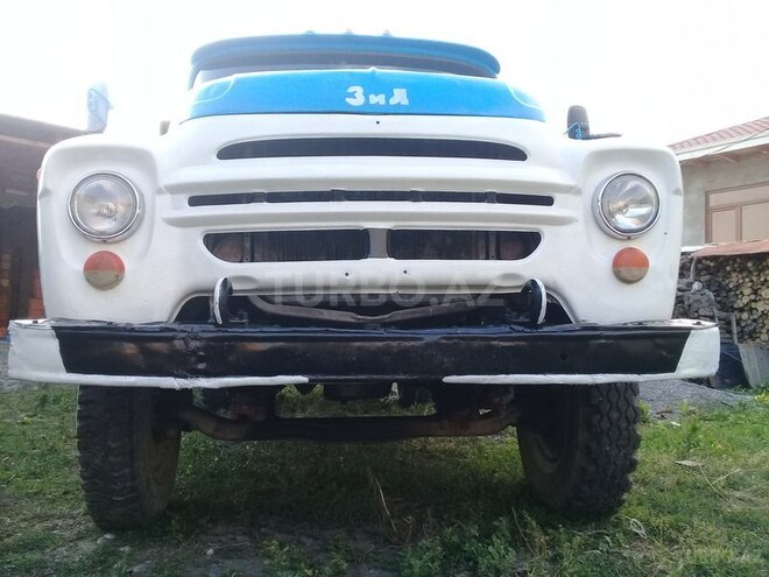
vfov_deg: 45.4
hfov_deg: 58.4
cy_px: 288
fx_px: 689
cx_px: 384
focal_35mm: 31
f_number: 2.2
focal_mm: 3.3
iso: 50
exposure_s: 1/126
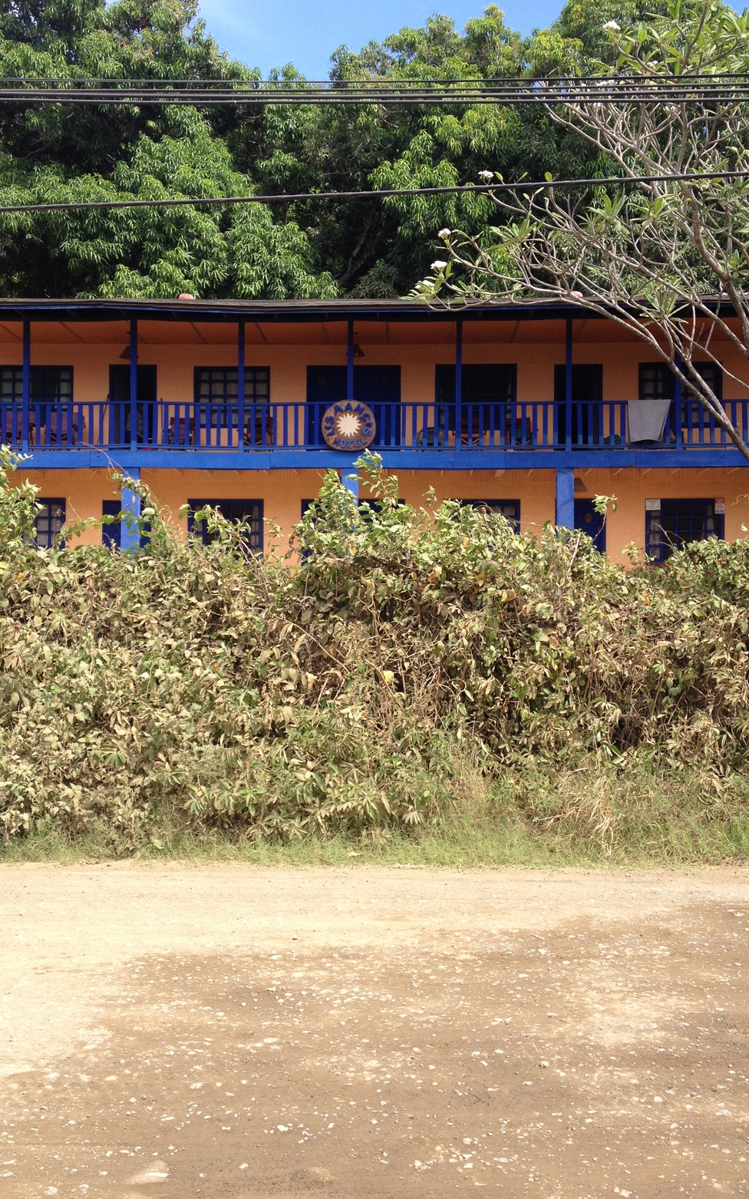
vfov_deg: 51.5
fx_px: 1241
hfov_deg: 33.6
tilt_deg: +0.4
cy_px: 610
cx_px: 370
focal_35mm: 38
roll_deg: +1.0
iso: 50
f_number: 2.4
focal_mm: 4.28
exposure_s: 1/613
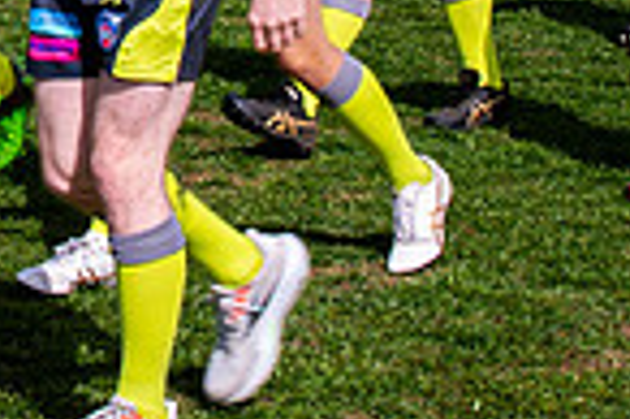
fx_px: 3653
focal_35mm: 209
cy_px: -351
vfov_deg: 6.4
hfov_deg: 9.7
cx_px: -210
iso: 100
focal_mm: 24
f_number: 13
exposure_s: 1/160
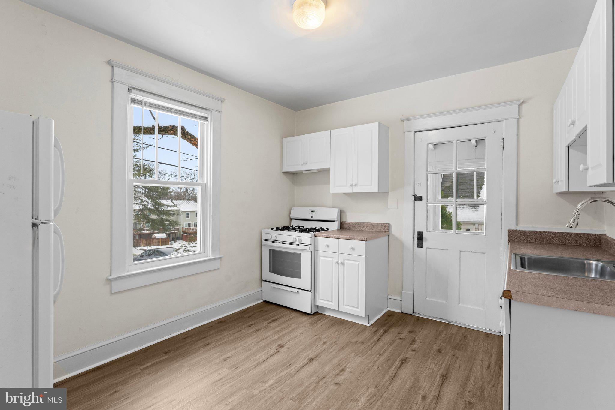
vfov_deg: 72.1
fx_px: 282
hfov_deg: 95.0
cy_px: 205
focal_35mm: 16
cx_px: 308
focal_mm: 16.5
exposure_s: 1/6
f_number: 8
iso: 640
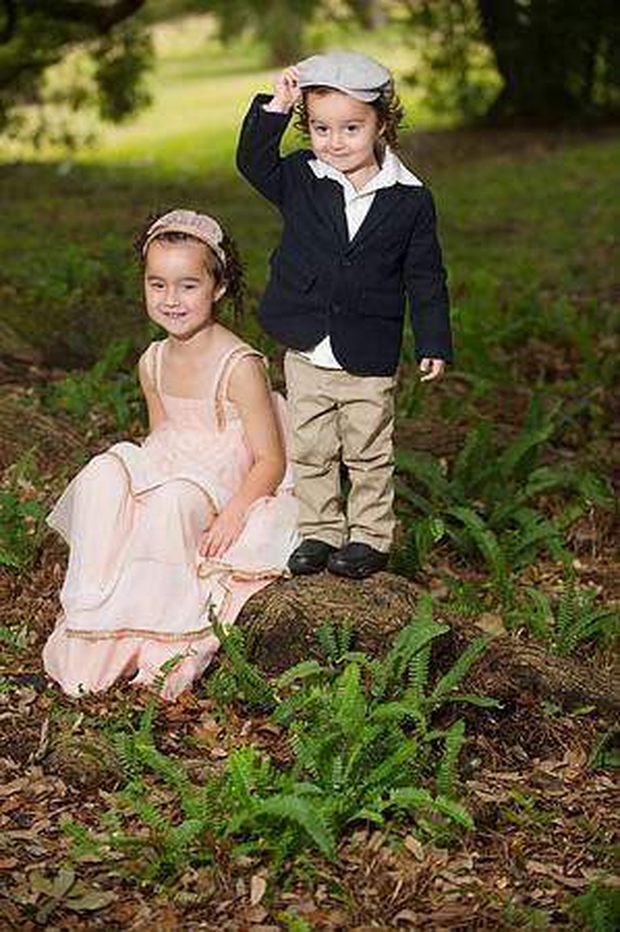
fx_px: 2537
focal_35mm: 98
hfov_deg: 13.9
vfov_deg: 20.8
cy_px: 466
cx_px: 310
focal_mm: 98
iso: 320
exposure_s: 1/250
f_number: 3.2
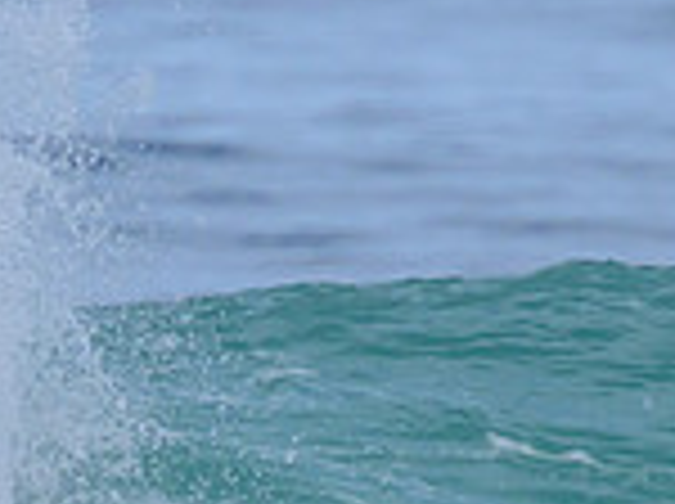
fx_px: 78010
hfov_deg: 0.5
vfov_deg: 0.4
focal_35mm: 4007
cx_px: -324
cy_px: 710
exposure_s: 1/2000
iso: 1100
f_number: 11
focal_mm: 800
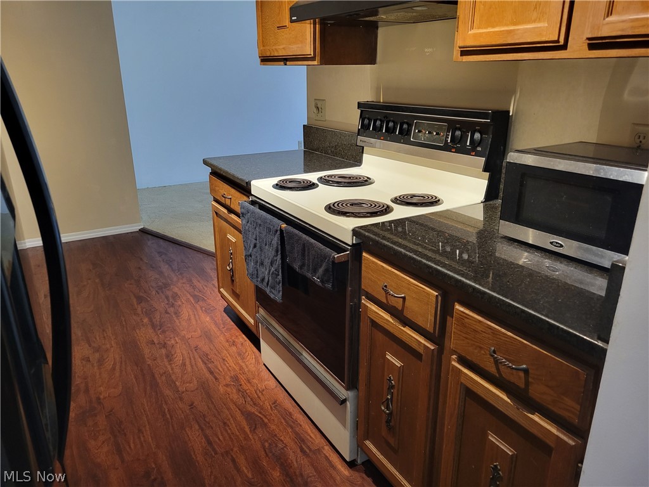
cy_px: 244
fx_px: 487
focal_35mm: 26
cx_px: 324
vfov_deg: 53.1
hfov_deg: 67.3
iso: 320
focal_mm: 5.4
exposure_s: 1/40
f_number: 1.8
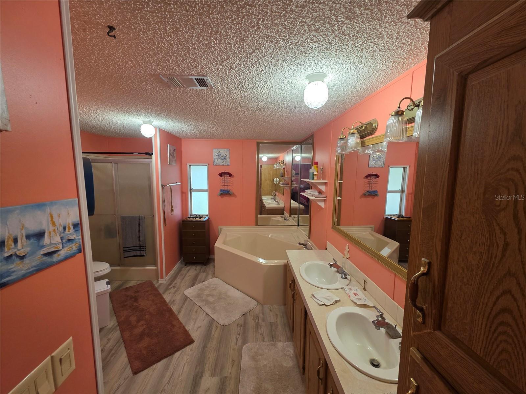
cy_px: 197
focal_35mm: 13
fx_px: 198
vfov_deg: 89.9
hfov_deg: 106.2
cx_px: 263
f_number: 1.9
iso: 160
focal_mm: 2.2
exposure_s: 1/60
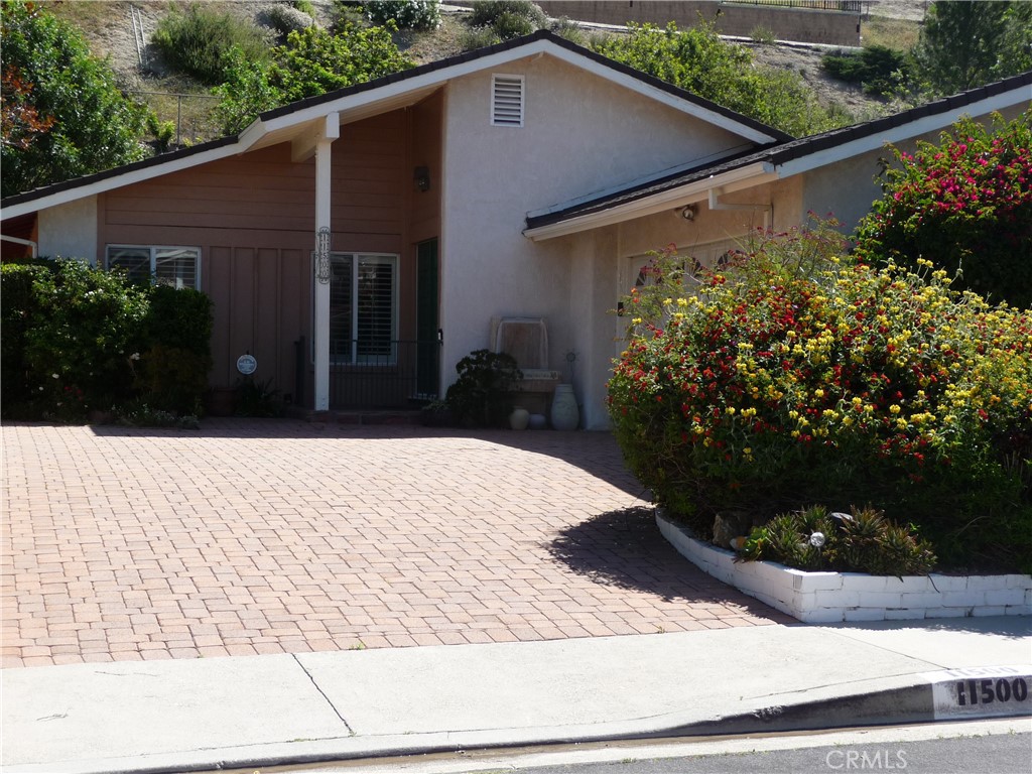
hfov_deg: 33.2
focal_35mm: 58
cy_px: 387
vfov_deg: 25.2
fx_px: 1729
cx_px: 516
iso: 100
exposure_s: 1/500
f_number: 4.4
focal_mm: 9.8
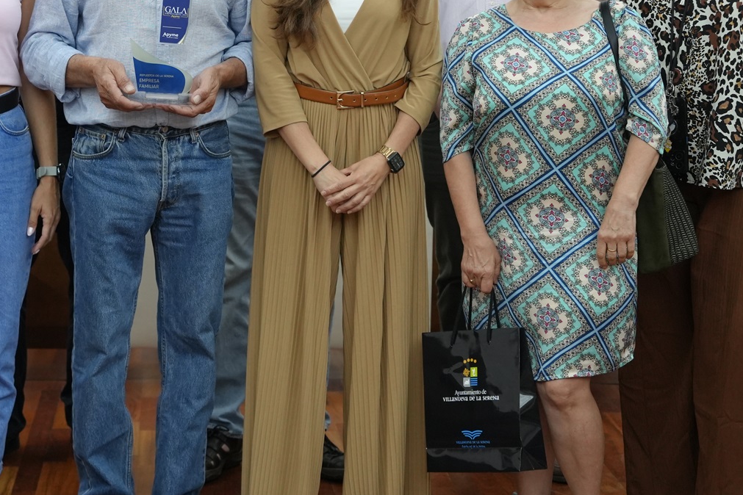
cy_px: 157
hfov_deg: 22.3
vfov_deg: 15.0
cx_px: 270
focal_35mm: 91
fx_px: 1878
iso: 1600
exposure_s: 1/160
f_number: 4
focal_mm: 46
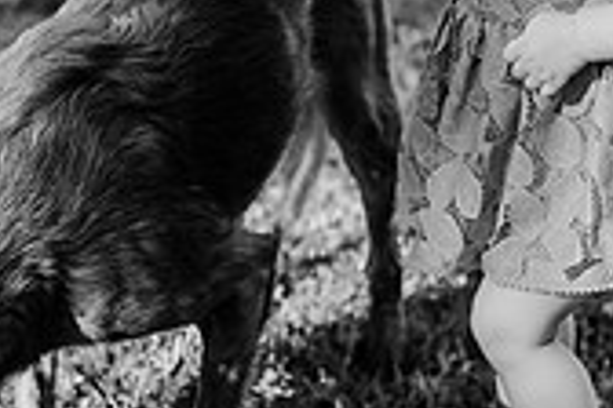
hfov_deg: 11.9
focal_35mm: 173
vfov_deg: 7.9
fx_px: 2946
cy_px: 184
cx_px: 252
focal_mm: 50
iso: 160
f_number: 2
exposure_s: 1/1000
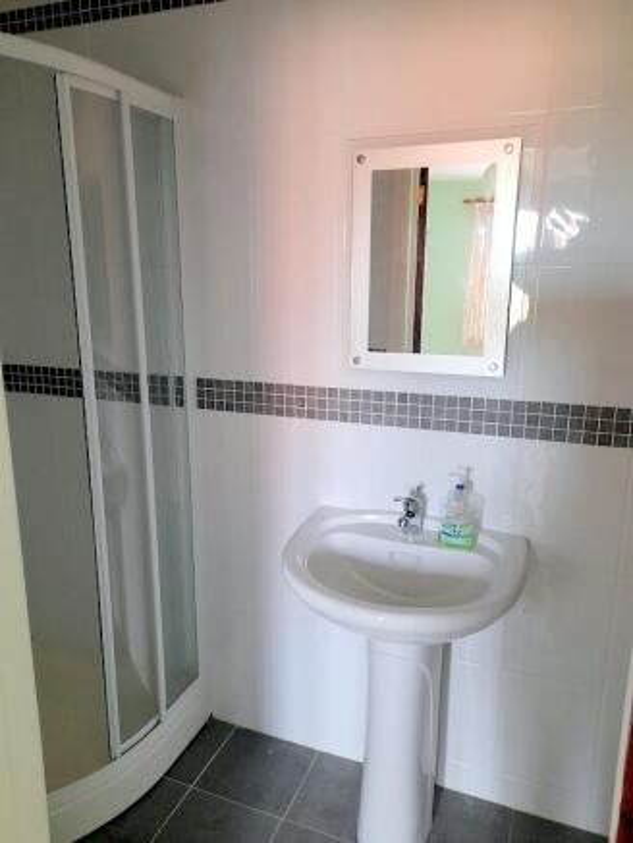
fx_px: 609
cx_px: 316
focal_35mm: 25
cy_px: 422
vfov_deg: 69.4
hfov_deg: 54.9
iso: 320
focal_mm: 4.6
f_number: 2
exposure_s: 1/30
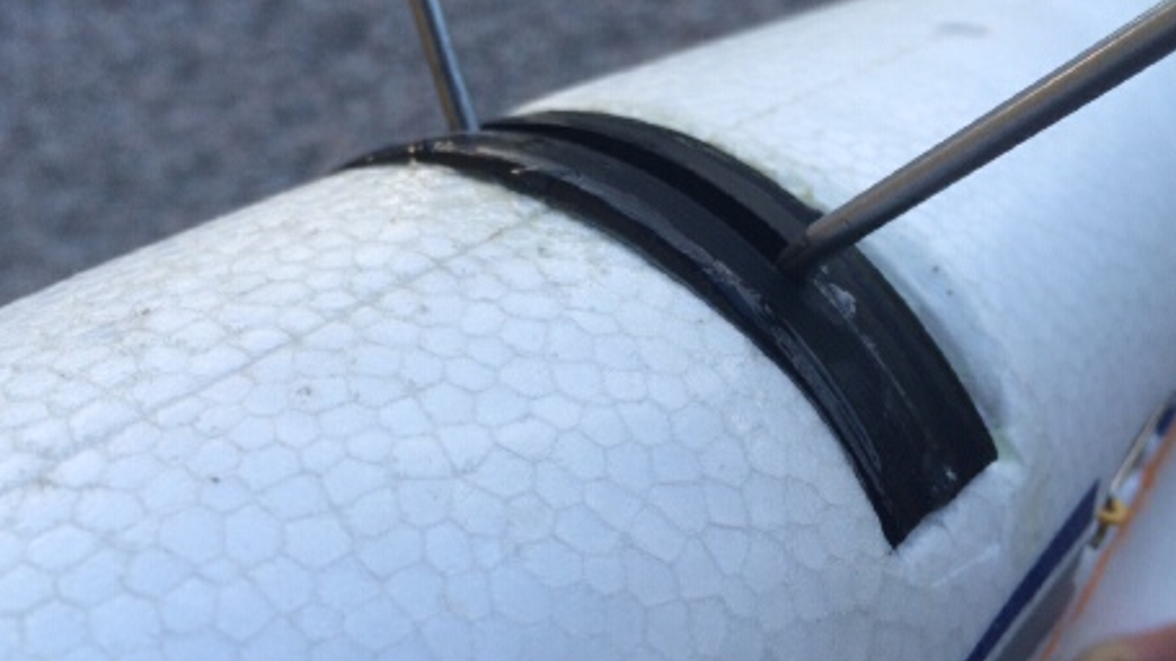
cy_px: 302
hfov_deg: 54.0
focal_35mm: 37
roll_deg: +19.9
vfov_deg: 32.0
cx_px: 567
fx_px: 1154
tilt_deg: -43.4
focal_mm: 4.15
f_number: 2.2
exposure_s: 1/120
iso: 50
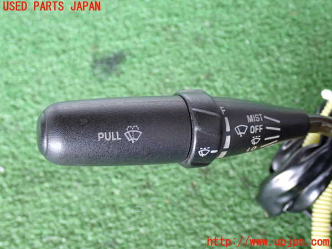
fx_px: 451
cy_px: 124
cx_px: 166
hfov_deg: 40.4
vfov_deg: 30.9
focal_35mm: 47
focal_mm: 8.4
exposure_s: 1/50
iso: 500
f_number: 3.1
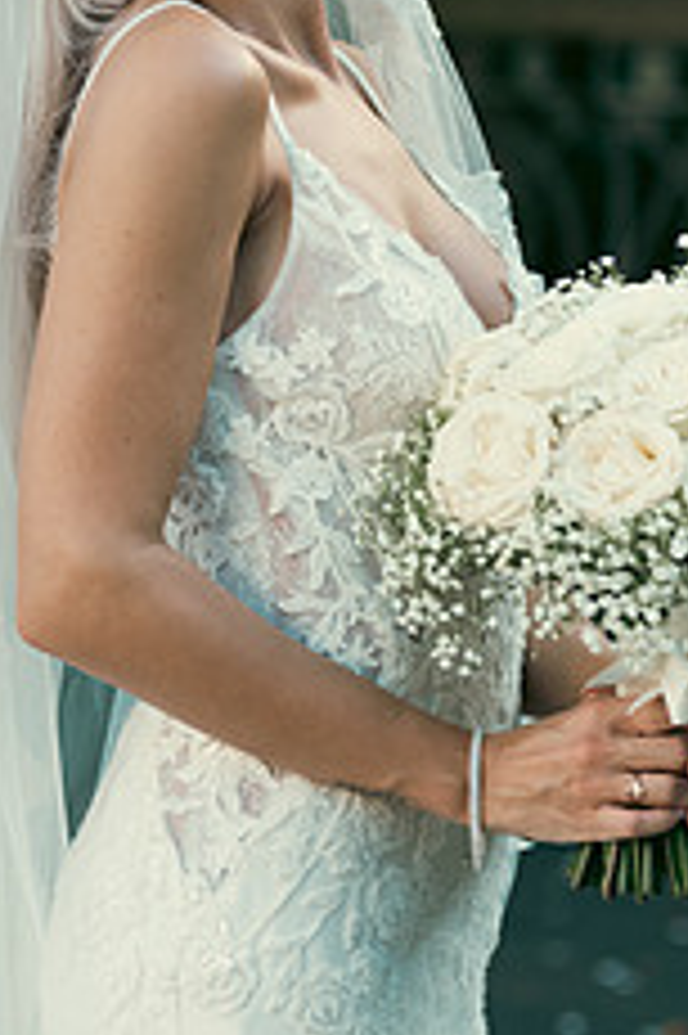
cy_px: 333
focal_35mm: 235
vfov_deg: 8.8
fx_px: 6746
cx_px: 373
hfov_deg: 5.8
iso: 160
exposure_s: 1/200
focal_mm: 120
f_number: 3.5
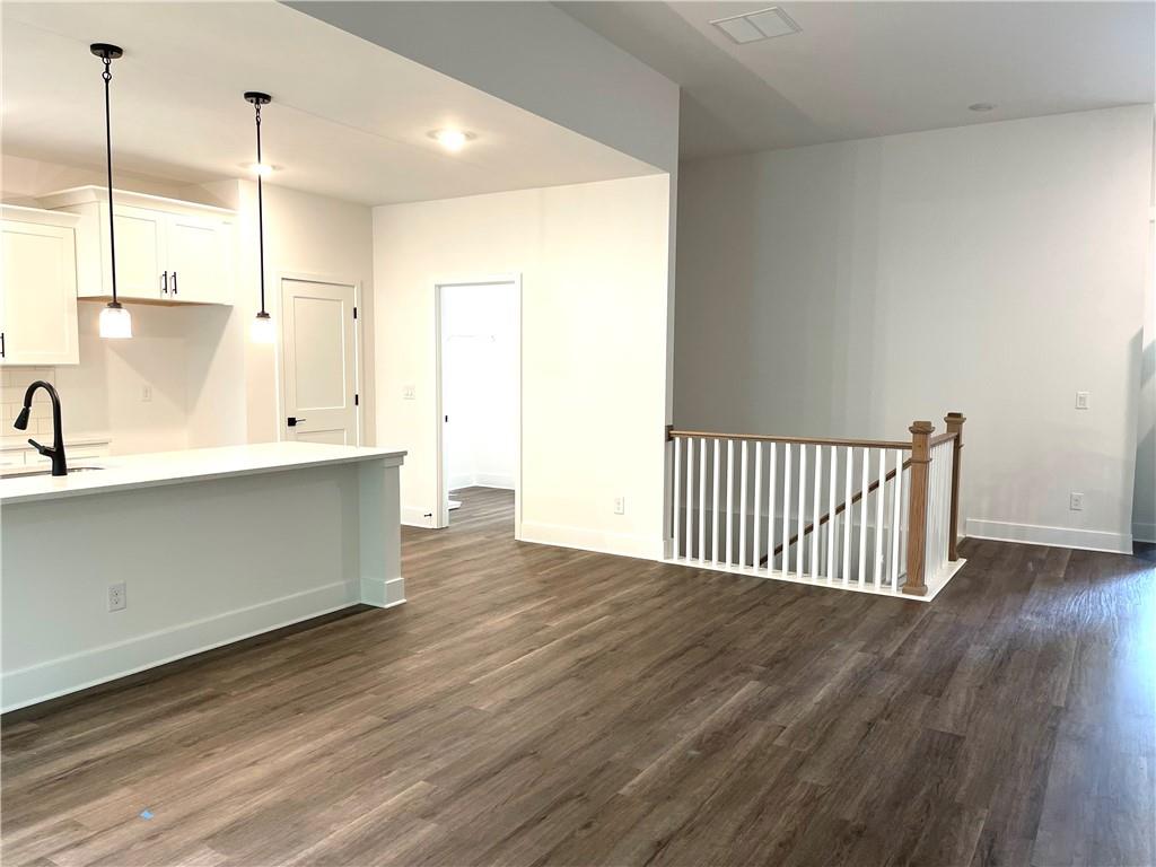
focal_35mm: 25
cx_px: 578
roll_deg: -0.1
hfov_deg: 69.4
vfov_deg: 54.9
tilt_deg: -5.4
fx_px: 835
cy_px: 434
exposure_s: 1/60
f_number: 1.6
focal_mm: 5.1
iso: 125
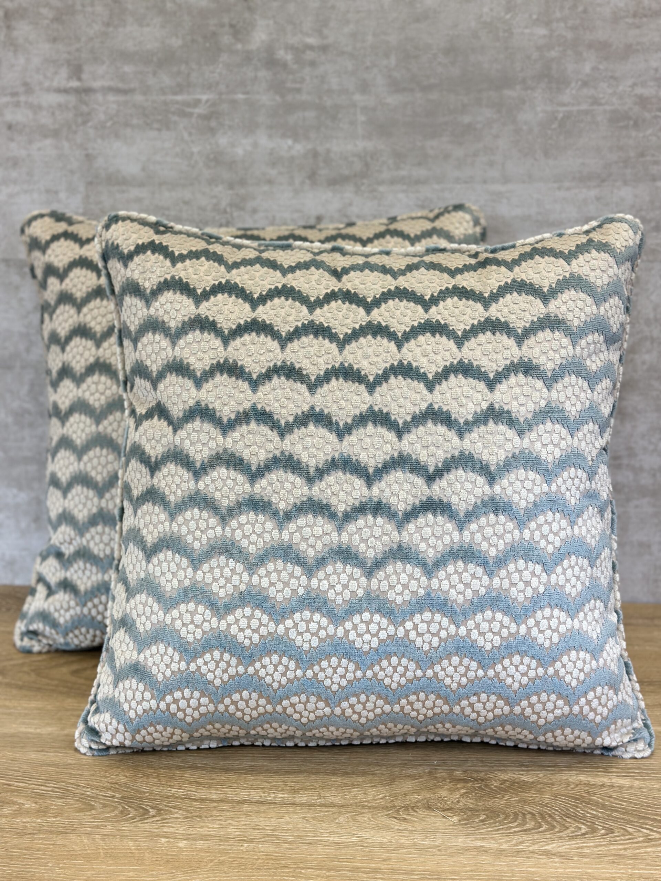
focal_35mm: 48
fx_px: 1222
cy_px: 440
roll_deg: +0.5
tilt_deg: -14.6
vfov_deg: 39.7
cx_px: 330
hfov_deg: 30.3
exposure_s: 1/215
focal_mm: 6.86
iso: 80
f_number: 1.78
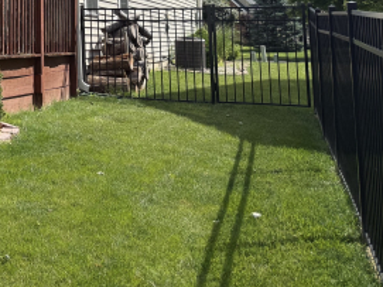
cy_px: -49
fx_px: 653
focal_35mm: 59
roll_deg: -0.4
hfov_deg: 28.6
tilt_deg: +7.1
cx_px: -71
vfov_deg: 22.9
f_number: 1.78
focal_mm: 6.76
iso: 100
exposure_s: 1/4673
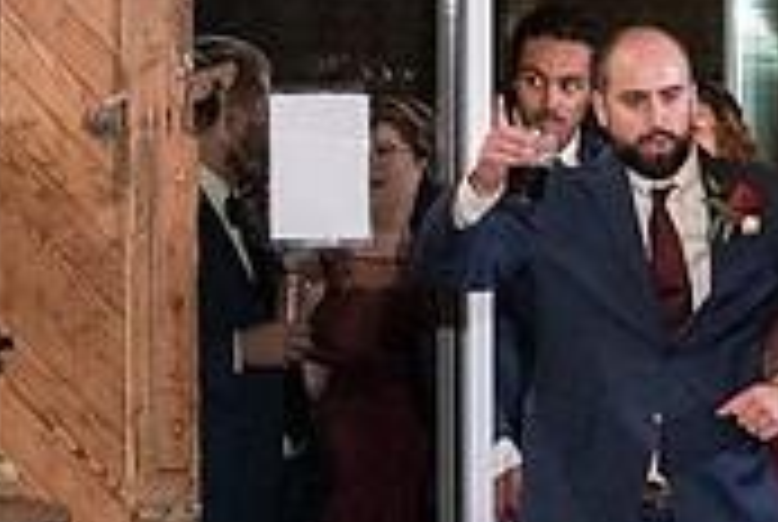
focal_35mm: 251
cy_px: 313
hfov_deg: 8.1
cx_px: 796
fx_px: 5434
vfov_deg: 5.5
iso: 6400
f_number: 2.8
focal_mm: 50
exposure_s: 1/125
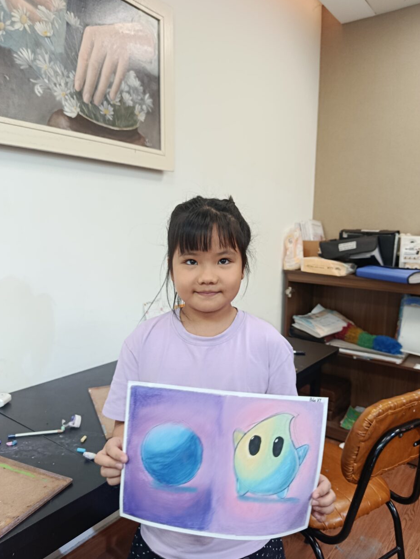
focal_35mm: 26
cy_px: 278
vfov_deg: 67.3
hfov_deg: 53.0
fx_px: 420
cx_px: 223
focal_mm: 5.24
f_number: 1.7
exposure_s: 1/100
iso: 586
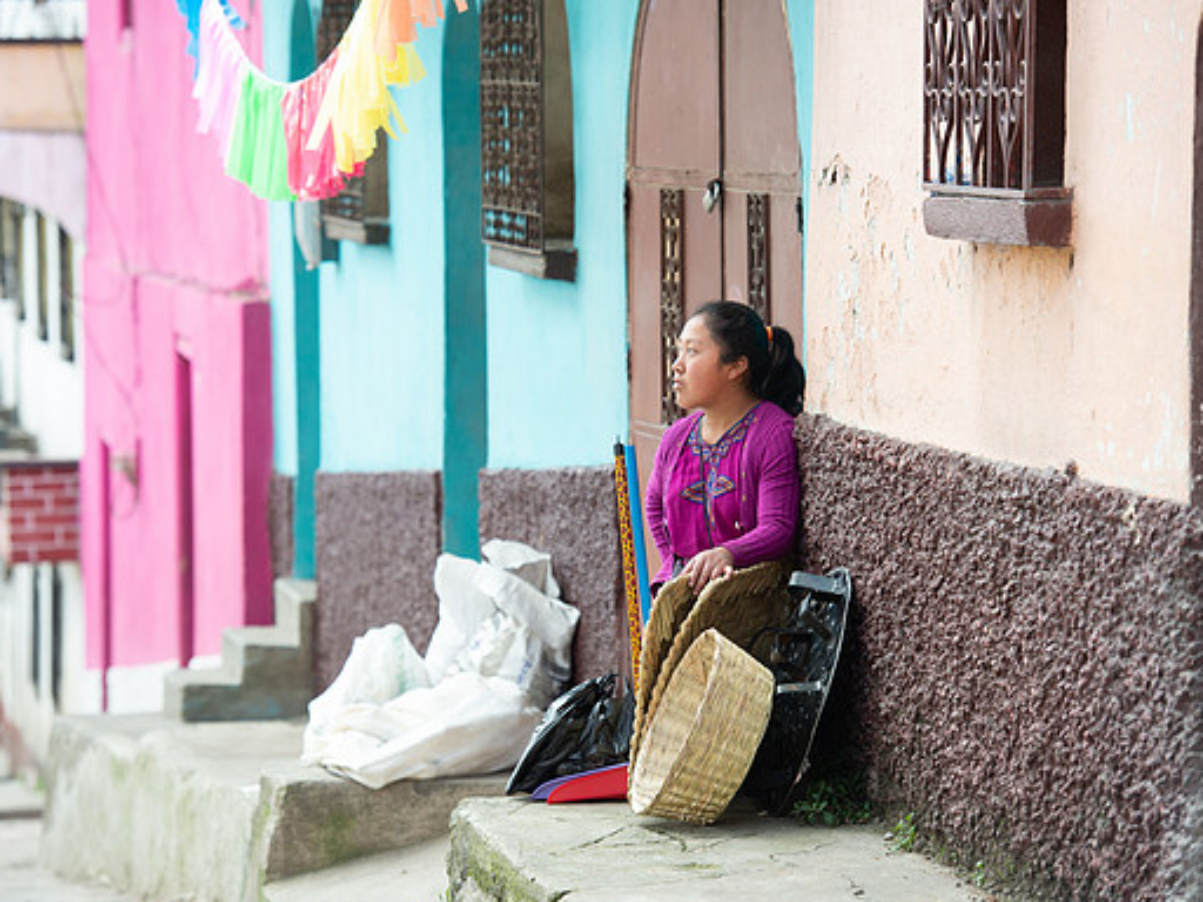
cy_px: 452
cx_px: 526
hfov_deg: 13.4
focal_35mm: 147
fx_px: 5109
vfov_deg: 10.1
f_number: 5.6
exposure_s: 1/160
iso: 160
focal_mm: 135
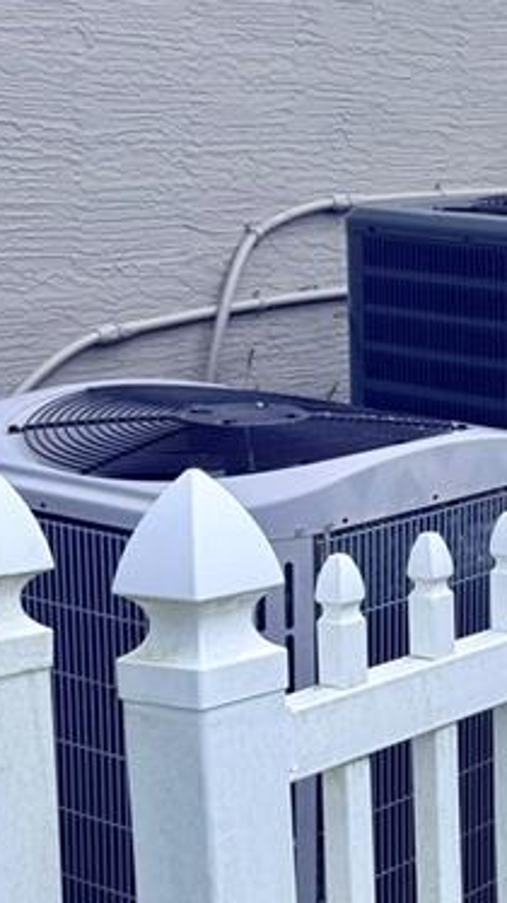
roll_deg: +0.5
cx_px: 628
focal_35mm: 84
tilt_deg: -12.5
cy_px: 517
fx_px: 2010
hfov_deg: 13.9
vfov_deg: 25.3
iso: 80
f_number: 1.78
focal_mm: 6.76
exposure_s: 1/1553
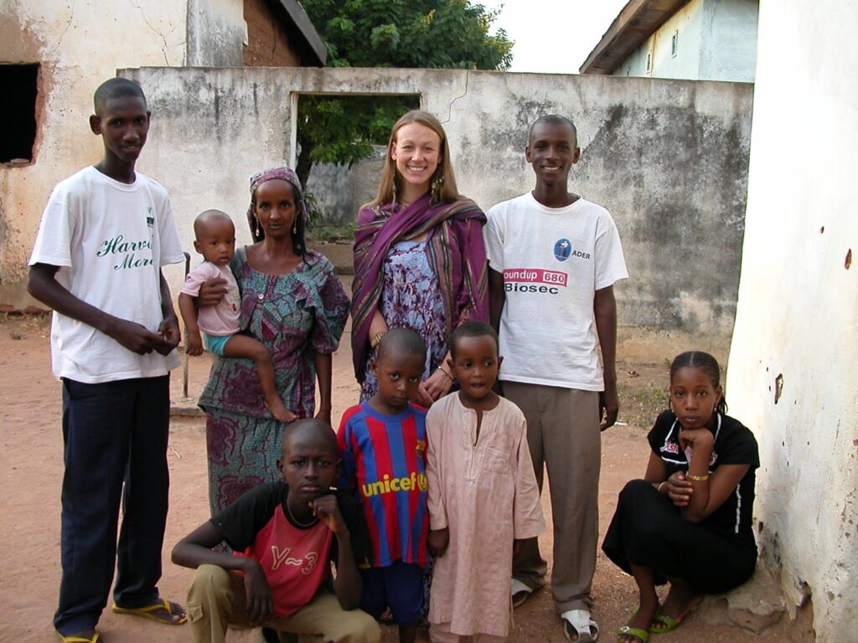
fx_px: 917
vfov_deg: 38.7
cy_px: 322
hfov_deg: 50.1
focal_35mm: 37
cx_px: 429
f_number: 2.7
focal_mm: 5.6
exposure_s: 1/113
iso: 100
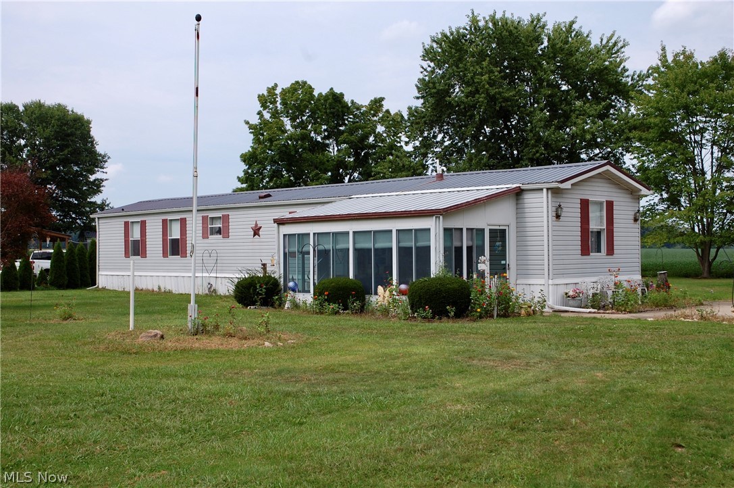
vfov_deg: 28.9
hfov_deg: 42.4
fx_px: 947
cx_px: 367
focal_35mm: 46
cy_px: 244
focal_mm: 31
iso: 200
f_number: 9
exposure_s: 1/320
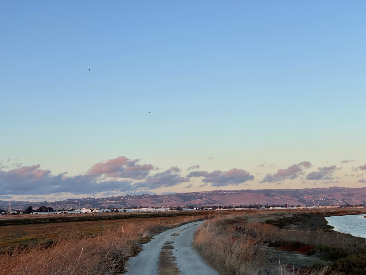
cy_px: 138
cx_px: 183
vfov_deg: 28.0
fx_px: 550
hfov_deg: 36.8
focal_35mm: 52
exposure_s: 1/366
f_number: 2
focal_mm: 6
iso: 25
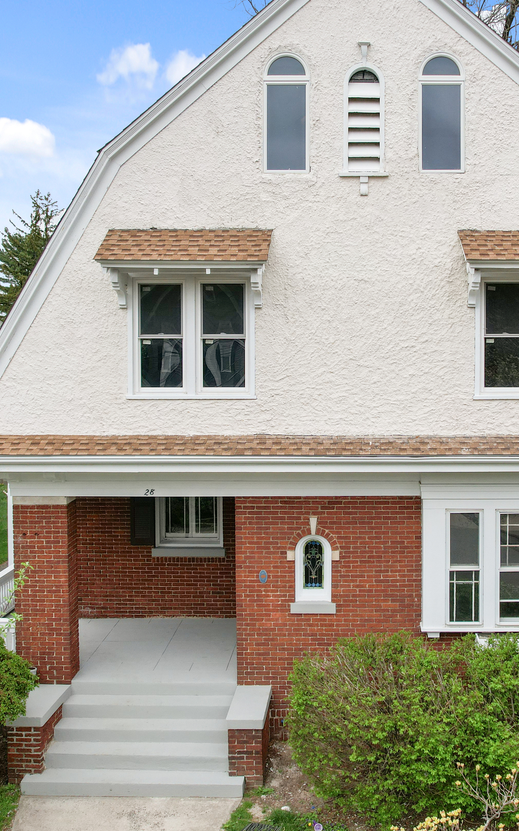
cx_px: 337
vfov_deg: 51.4
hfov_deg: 33.3
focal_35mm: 38
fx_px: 860
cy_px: 369
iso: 100
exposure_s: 1/1250
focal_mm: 8.38
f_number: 2.8
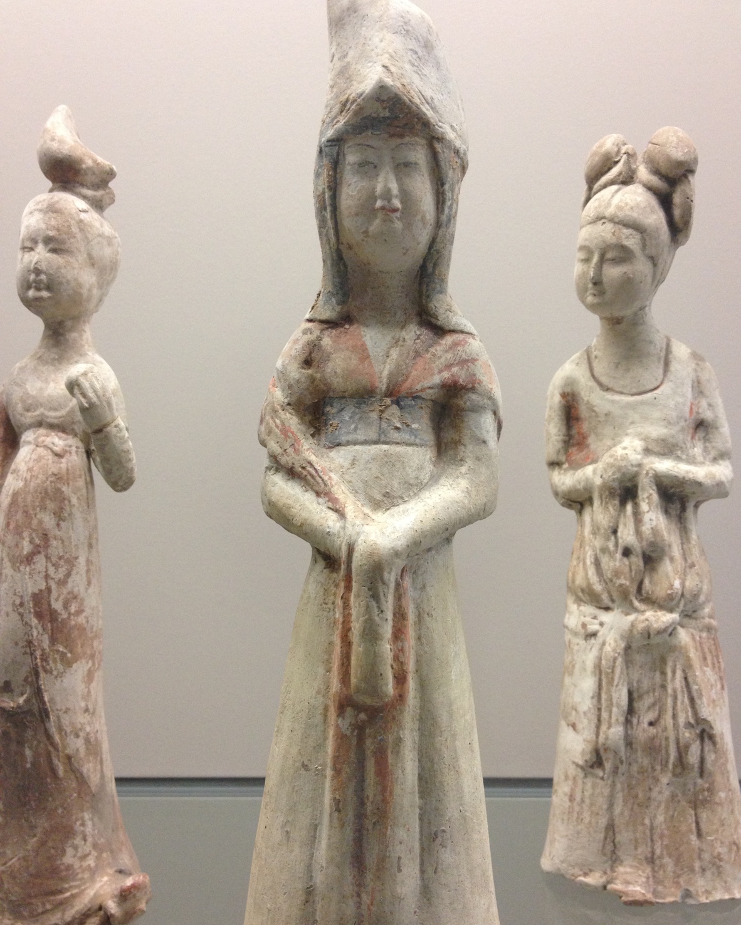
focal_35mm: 37
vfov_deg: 49.1
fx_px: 1014
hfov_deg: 40.1
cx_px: 376
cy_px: 478
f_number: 2.4
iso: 160
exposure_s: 1/20
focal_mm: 4.28
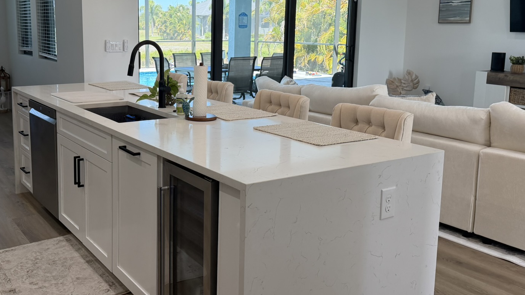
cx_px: 183
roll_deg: +0.0
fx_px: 543
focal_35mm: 39
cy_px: 102
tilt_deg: -7.6
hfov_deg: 50.8
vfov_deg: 30.2
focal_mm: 6.76
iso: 125
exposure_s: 1/205
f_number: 1.78
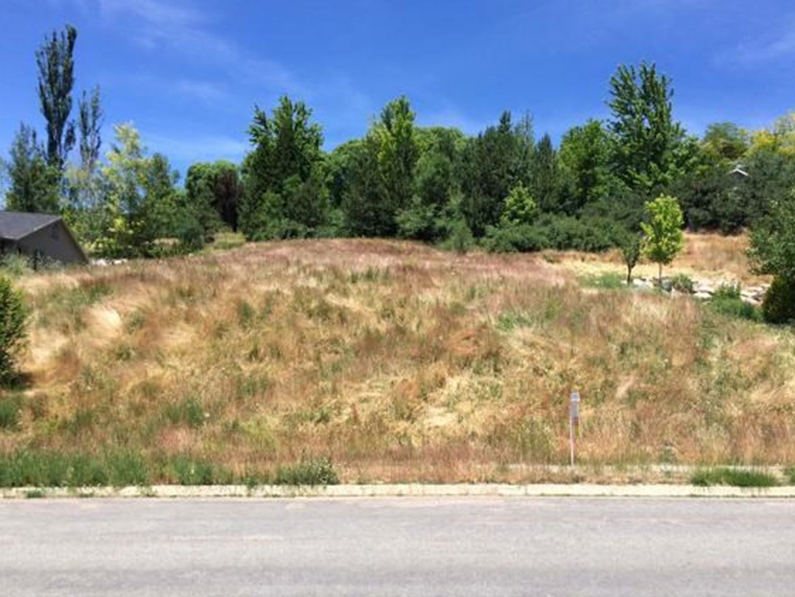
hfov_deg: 55.3
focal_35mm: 33
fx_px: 758
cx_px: 430
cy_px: 311
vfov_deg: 43.0
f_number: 2.2
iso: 32
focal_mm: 4.15
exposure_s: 1/1580
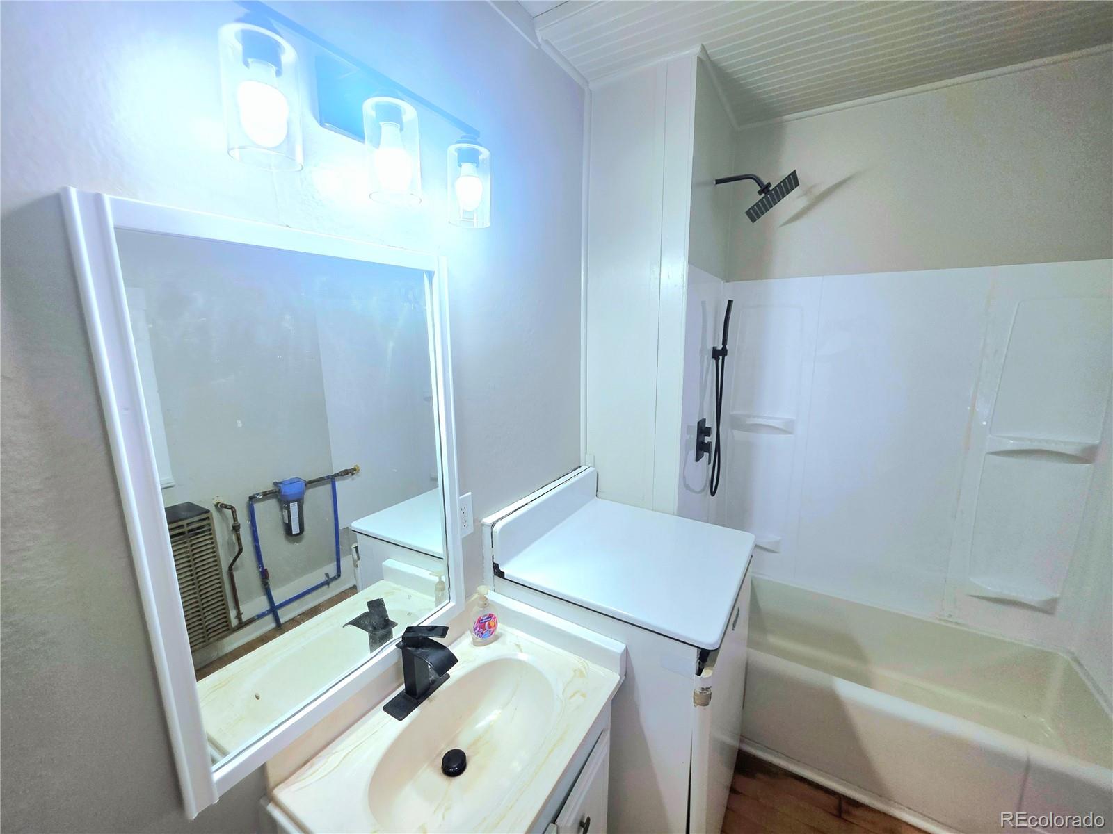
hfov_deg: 106.2
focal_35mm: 13
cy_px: 417
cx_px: 556
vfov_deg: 89.9
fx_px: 418
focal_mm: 2.2
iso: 32
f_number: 1.9
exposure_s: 1/60.2
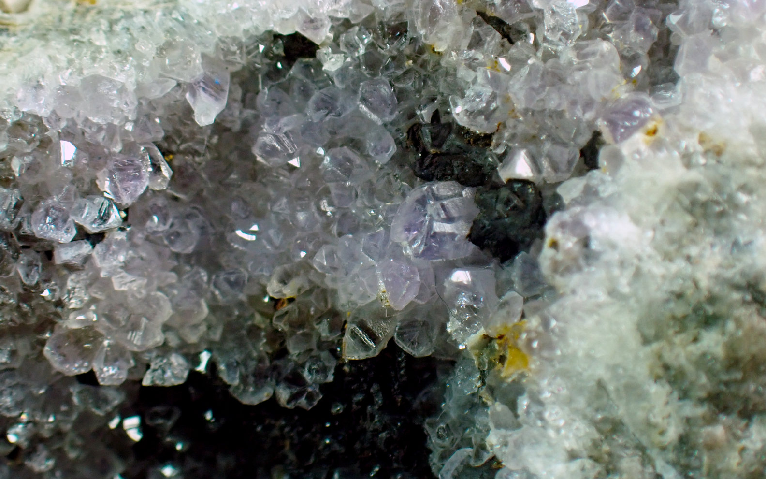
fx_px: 2234
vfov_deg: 12.2
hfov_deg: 19.5
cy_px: 189
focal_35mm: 107
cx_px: 383
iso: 800
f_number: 4.9
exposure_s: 1/500
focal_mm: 18
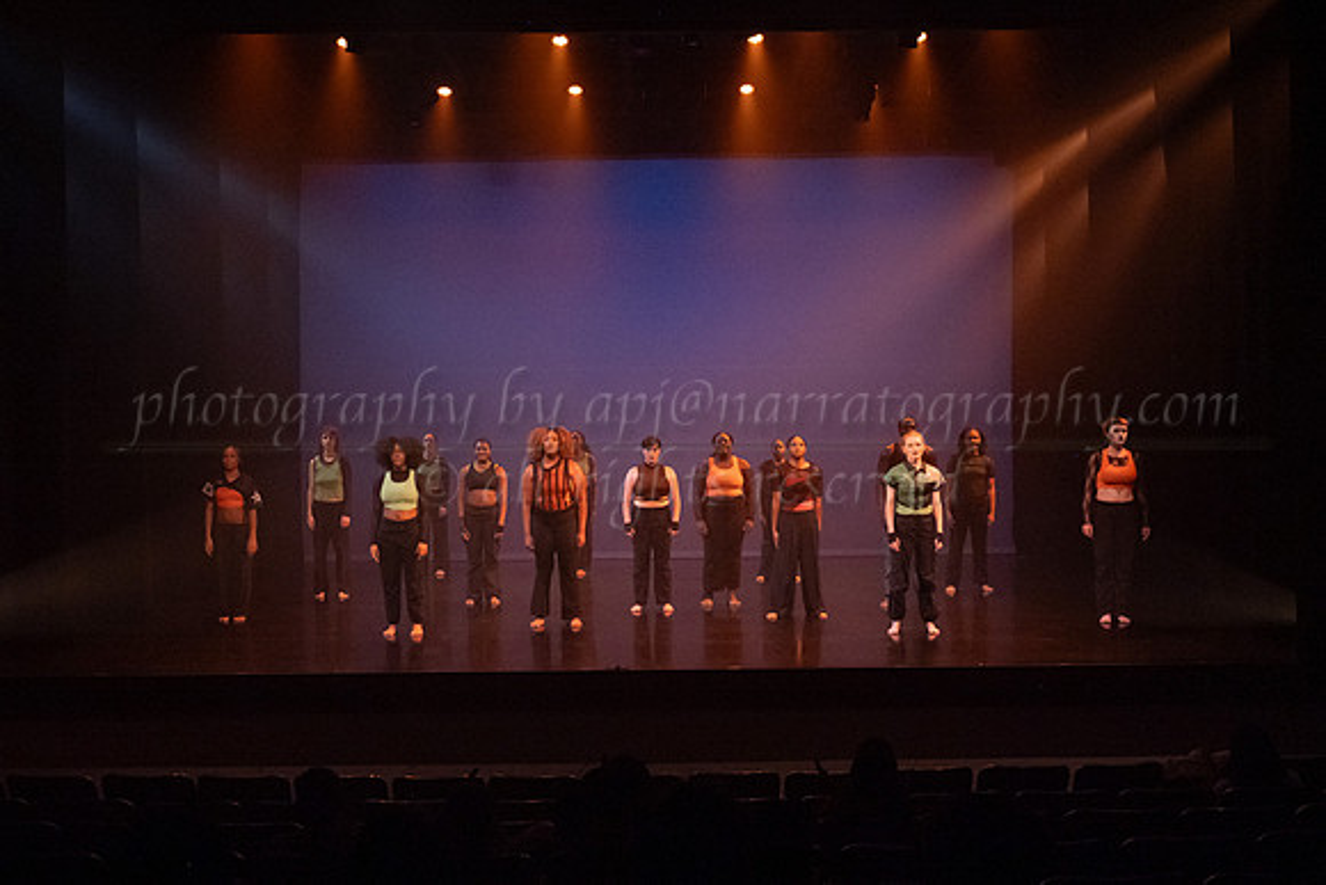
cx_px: 706
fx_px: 1619
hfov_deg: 44.5
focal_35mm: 44
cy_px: 491
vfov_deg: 30.5
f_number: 3.5
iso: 4000
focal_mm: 37
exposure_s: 1/320
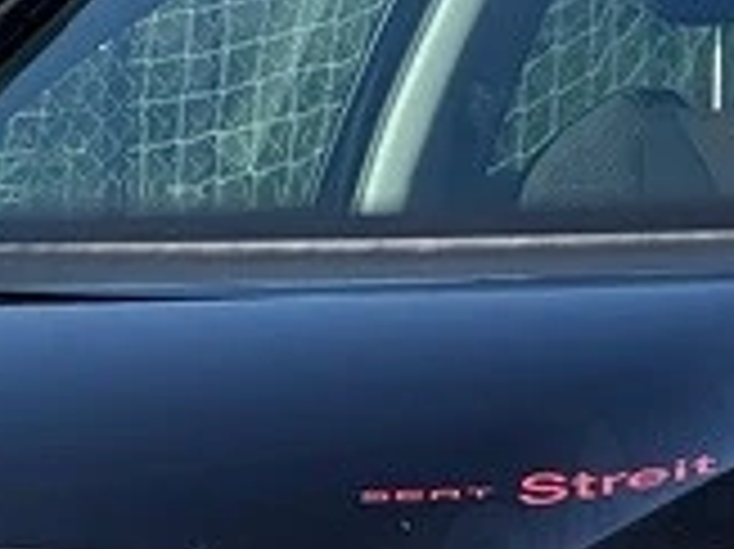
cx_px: 743
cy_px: 675
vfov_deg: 2.4
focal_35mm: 615
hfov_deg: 3.2
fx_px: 13031
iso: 50
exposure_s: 1/564
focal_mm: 16.89
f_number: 2.8
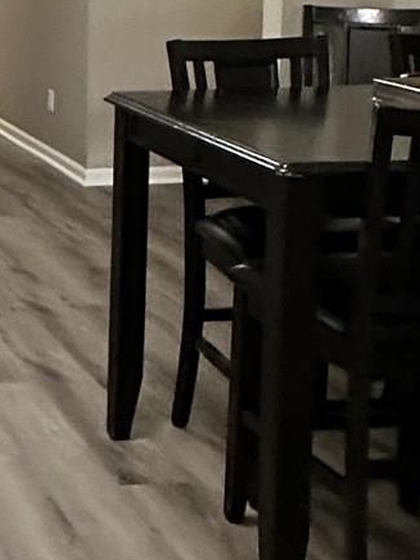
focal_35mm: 74
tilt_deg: -6.1
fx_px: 1197
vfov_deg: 25.5
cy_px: 53
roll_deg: +0.8
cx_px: -286
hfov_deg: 17.1
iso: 640
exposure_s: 1/60
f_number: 2.2
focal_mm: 2.22
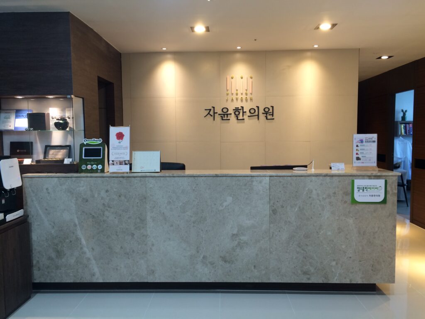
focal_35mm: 29
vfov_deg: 48.2
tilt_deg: -5.4
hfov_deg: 61.7
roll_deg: +2.2
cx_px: 212
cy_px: 160
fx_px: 356
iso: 50
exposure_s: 1/30
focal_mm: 4.15
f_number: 2.2
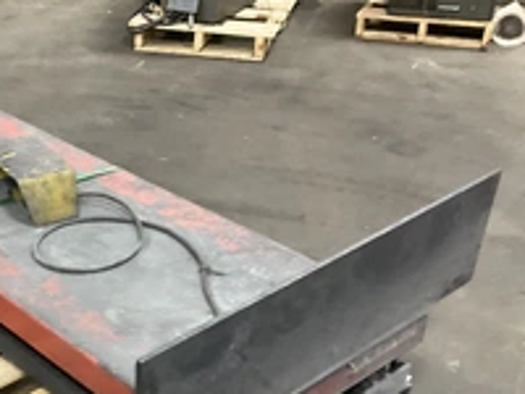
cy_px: 336
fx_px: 880
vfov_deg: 24.7
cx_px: 92
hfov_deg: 32.2
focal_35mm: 58
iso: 250
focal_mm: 3
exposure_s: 1/40
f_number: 1.8
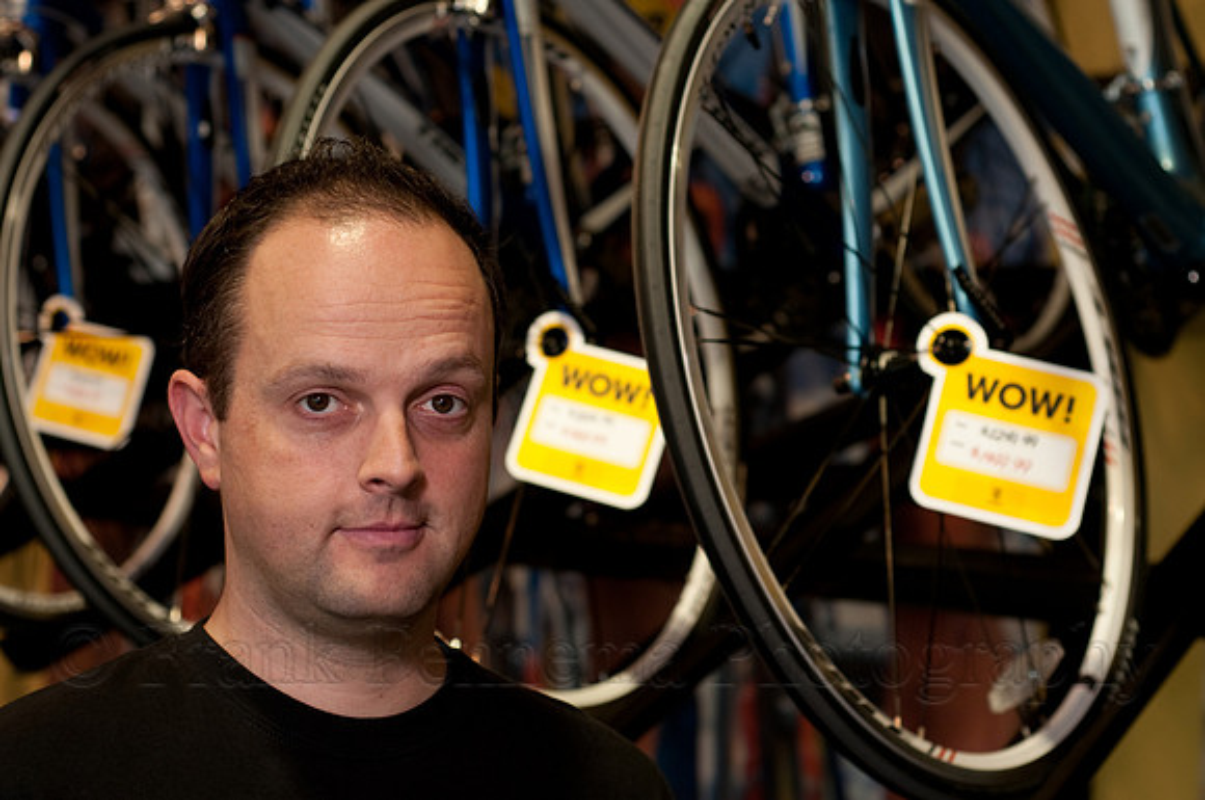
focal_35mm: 75
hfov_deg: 27.0
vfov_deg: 18.1
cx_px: 602
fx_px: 2507
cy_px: 400
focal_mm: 50
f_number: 4
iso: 200
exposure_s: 1/60
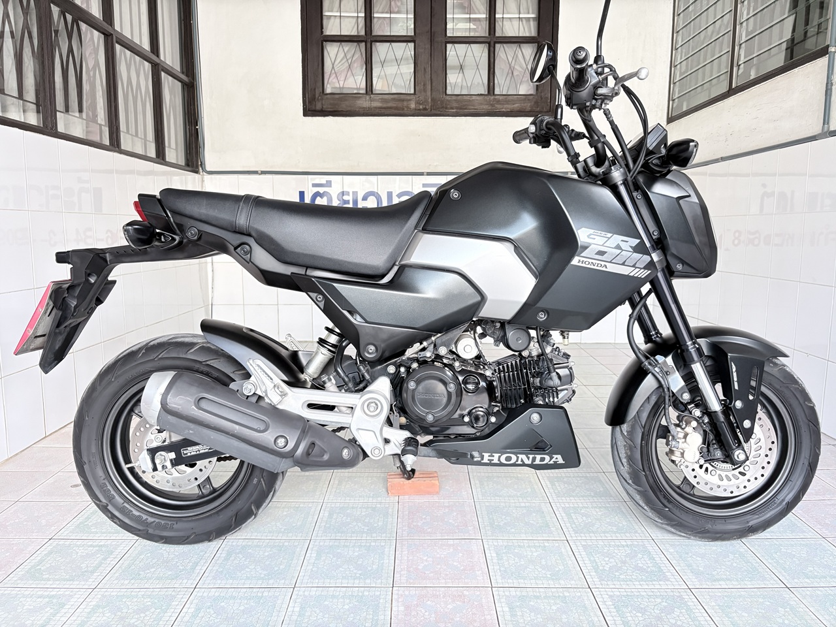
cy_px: 314
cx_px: 418
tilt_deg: -7.7
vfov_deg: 53.1
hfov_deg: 67.3
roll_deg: +0.3
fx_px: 628
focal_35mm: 26
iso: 250
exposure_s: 1/60
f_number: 1.6
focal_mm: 5.96
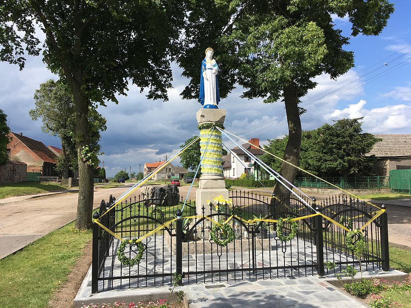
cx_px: 206
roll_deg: +0.4
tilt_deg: +4.7
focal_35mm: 29
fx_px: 344
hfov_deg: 61.7
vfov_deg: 48.2
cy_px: 154
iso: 25
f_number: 2.2
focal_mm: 4.15
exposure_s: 1/1538
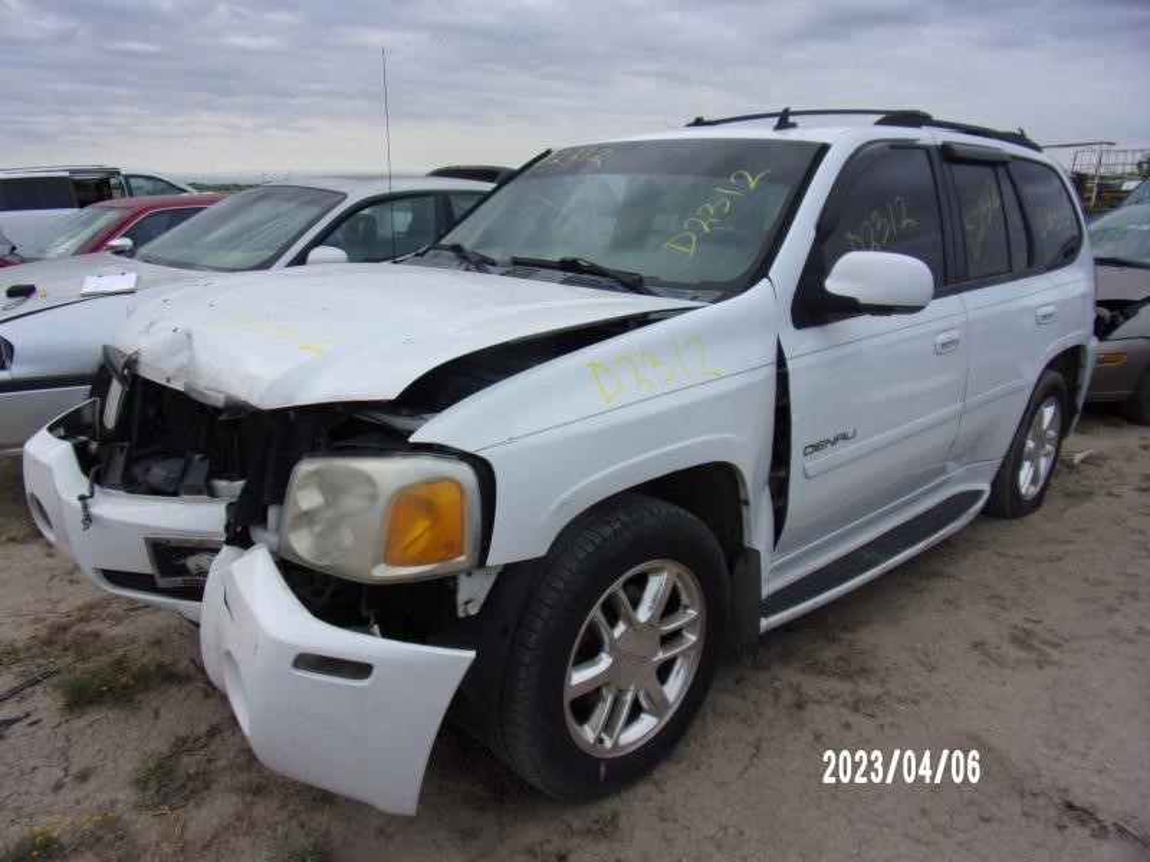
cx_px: 575
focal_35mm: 24
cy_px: 431
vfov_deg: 56.8
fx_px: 797
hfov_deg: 71.6
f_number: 3.3
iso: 80
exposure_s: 1/240
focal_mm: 4.3
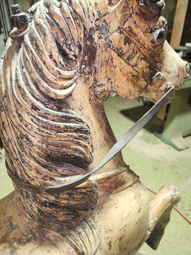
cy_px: 128
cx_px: 96
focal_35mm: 24
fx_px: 177
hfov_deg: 56.8
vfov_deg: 71.6
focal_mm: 5
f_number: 1.8
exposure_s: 1/120
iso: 100
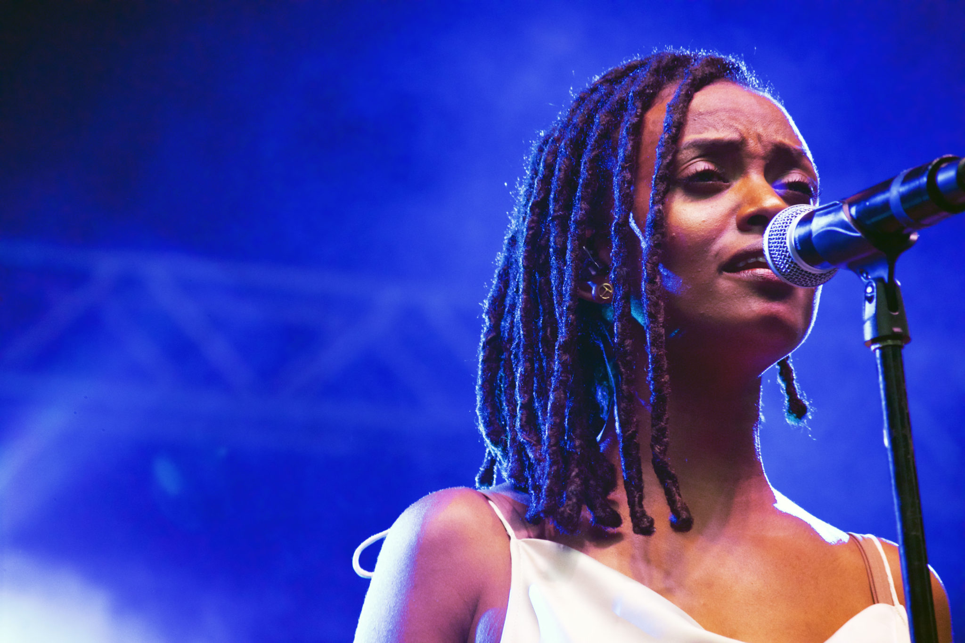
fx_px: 4824
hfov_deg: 11.4
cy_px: 322
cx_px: 482
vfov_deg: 7.6
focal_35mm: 180
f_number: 4.8
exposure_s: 1/125
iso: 3200
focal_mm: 120
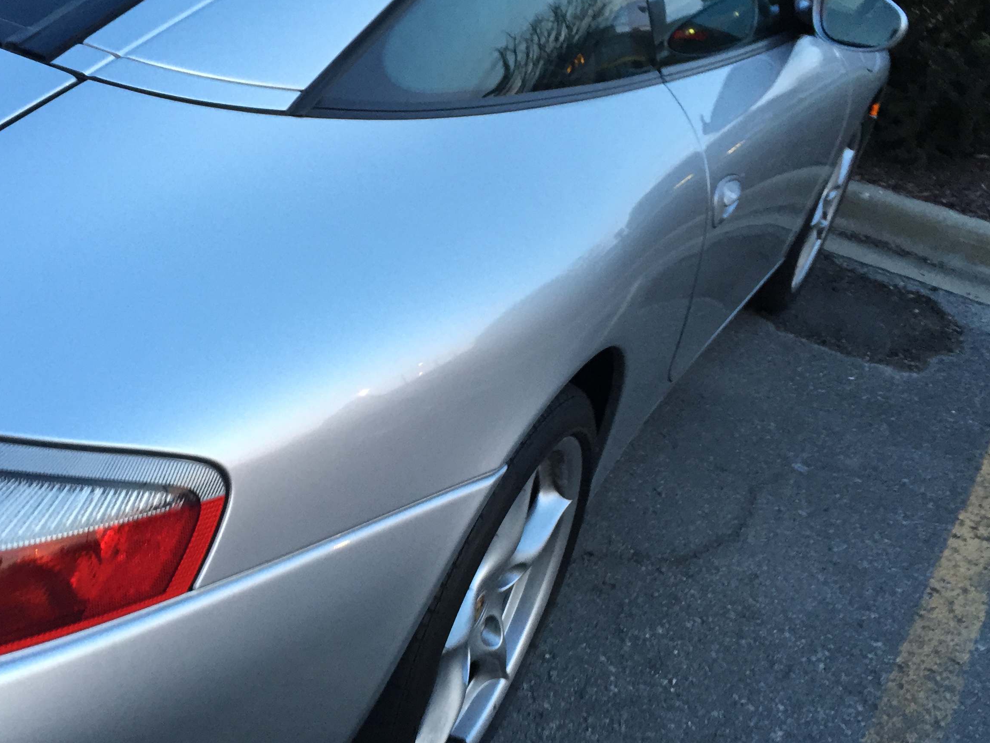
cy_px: 385
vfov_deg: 35.1
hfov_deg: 45.3
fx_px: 1173
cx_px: 361
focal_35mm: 41
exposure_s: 1/30
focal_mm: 4.15
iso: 80
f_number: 2.2
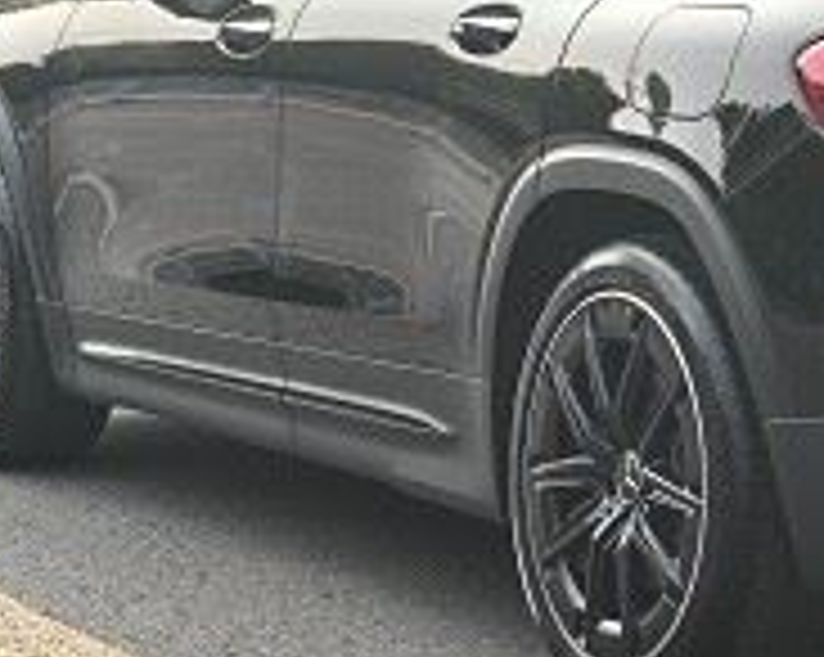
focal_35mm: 144
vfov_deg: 10.7
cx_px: 923
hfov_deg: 13.1
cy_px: 245
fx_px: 3508
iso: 50
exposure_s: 1/929
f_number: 2
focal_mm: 6.98
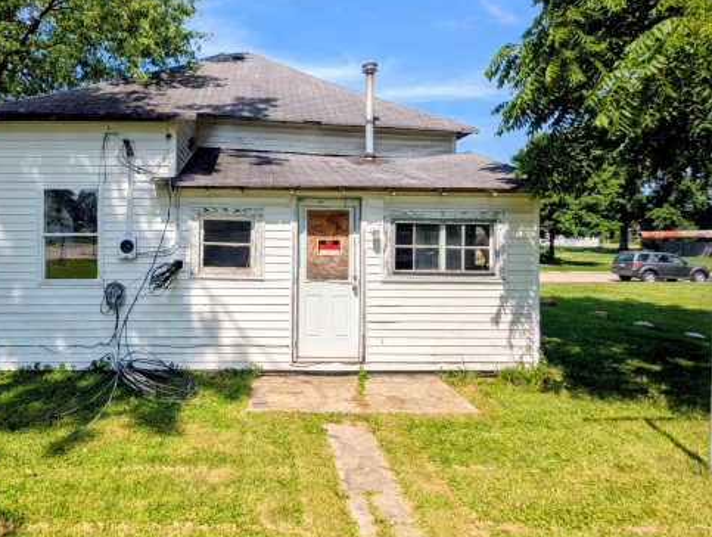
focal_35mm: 22
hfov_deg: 74.7
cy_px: 235
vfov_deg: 61.0
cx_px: 259
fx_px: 453
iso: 46
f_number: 2.2
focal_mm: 2.35
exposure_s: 1/1898
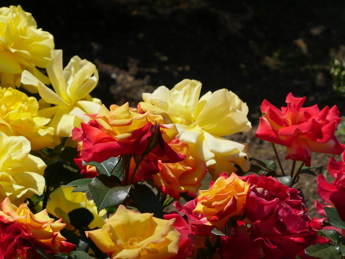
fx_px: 1755
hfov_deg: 11.2
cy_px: 170
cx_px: 99
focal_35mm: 176
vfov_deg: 8.4
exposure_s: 1/640
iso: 200
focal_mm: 56
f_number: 8
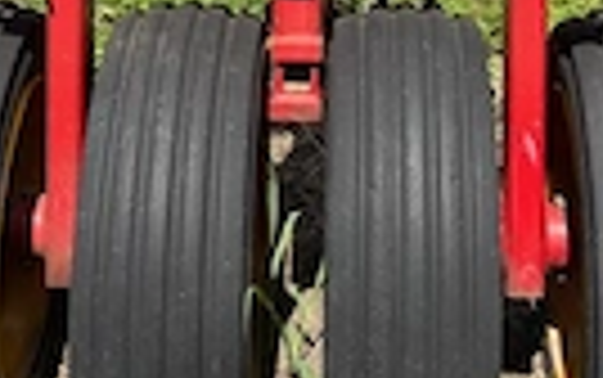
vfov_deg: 13.7
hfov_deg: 25.2
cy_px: -360
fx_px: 1349
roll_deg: -1.0
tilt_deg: -15.4
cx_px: 320
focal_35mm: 82
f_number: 1.6
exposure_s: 1/2342
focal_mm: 5.96
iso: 50
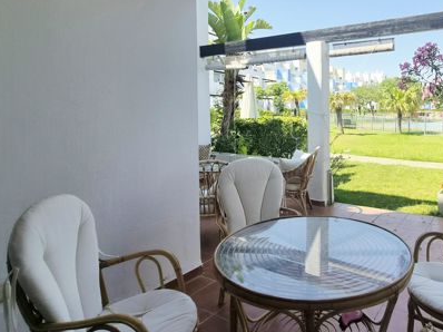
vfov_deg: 57.5
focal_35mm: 23
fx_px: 294
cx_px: 316
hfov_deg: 70.4
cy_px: 109
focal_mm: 2.2
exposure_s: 1/3333
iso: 100
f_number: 2.2
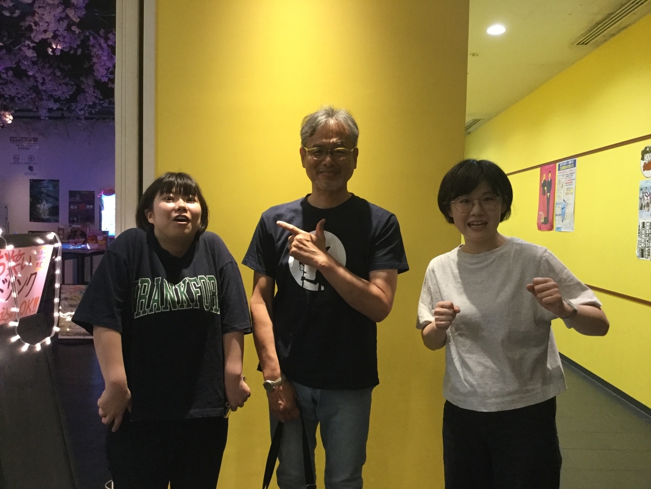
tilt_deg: -3.5
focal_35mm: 31
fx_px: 583
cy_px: 244
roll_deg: -1.0
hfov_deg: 58.4
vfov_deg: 45.4
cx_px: 326
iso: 200
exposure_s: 1/24
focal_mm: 3.3
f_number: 2.4
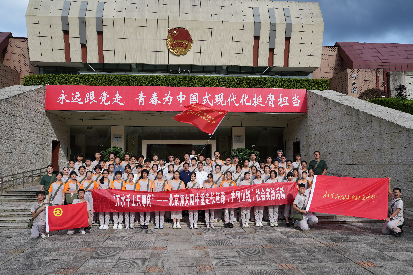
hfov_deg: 61.9
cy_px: 138
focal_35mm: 30
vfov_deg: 43.6
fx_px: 344
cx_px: 206
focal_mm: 30
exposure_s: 1/500
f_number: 4.5
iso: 100
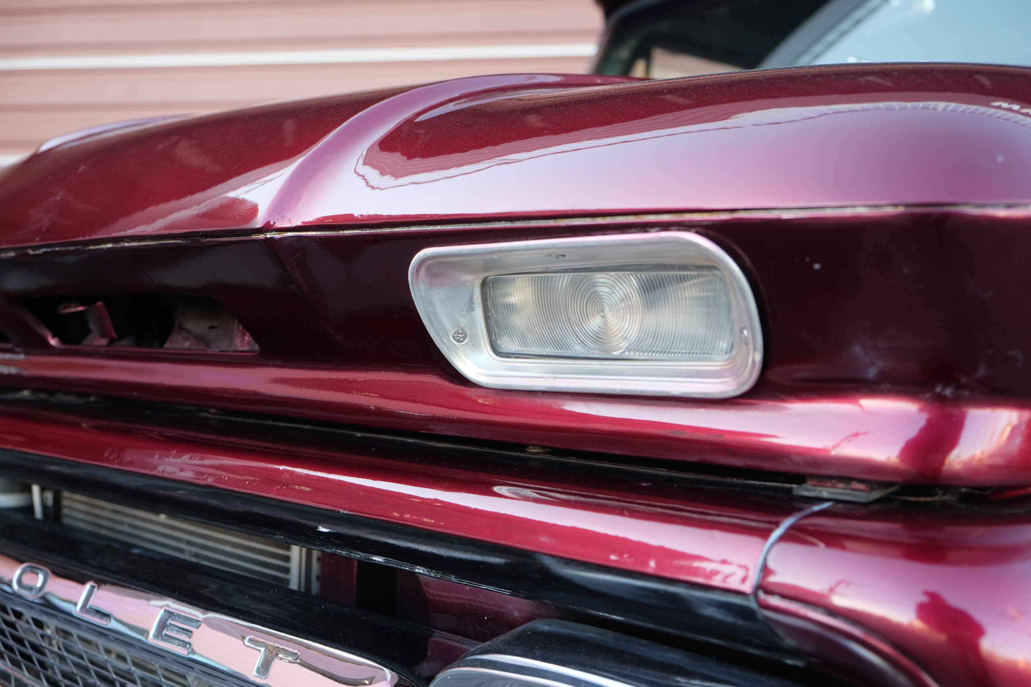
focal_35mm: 40
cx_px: 516
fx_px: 1146
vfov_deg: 33.4
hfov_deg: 48.5
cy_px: 344
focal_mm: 26.5
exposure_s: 1/90
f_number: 3.2
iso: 400
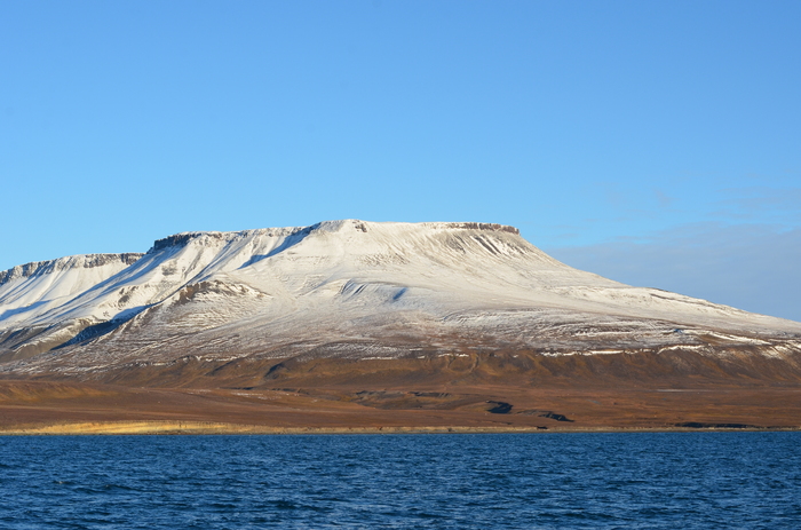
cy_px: 265
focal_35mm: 75
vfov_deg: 18.1
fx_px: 1665
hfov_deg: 27.1
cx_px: 400
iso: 200
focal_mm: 50
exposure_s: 1/320
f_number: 10
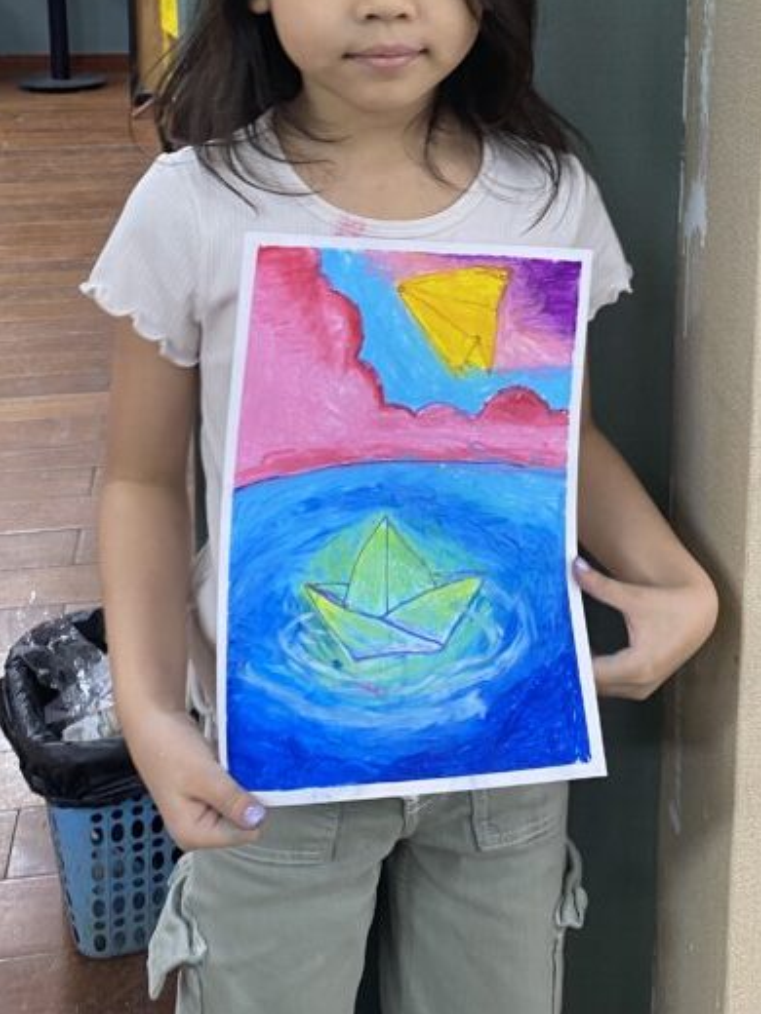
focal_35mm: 50
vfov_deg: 35.8
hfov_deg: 28.9
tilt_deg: -8.9
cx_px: 511
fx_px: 1466
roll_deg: -0.7
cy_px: 90
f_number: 1.8
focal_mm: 4.25
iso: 64
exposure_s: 1/50
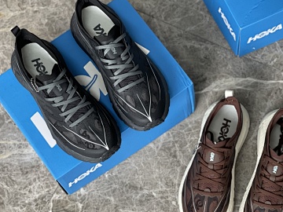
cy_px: 119
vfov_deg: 16.6
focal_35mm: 89
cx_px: 165
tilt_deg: -71.6
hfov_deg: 22.0
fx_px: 728
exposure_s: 1/121
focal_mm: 7.5
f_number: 2.2
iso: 200
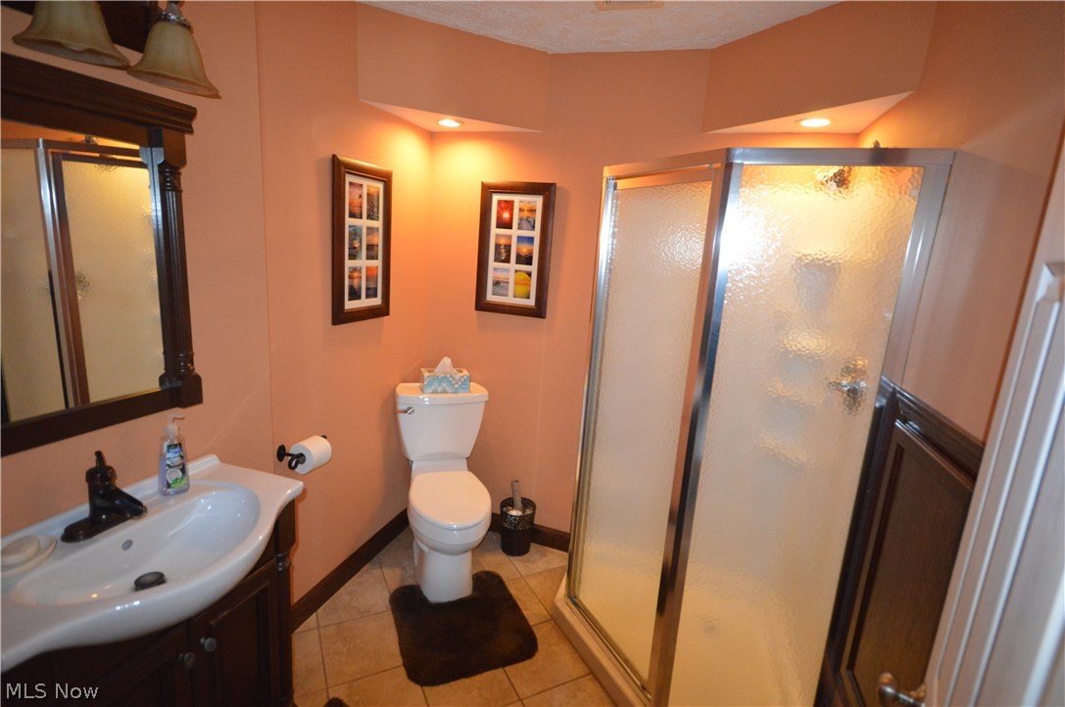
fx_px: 510
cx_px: 532
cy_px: 354
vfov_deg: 69.5
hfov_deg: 92.5
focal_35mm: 17
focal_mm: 11.5
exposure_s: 1/60
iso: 2800
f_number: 4.2
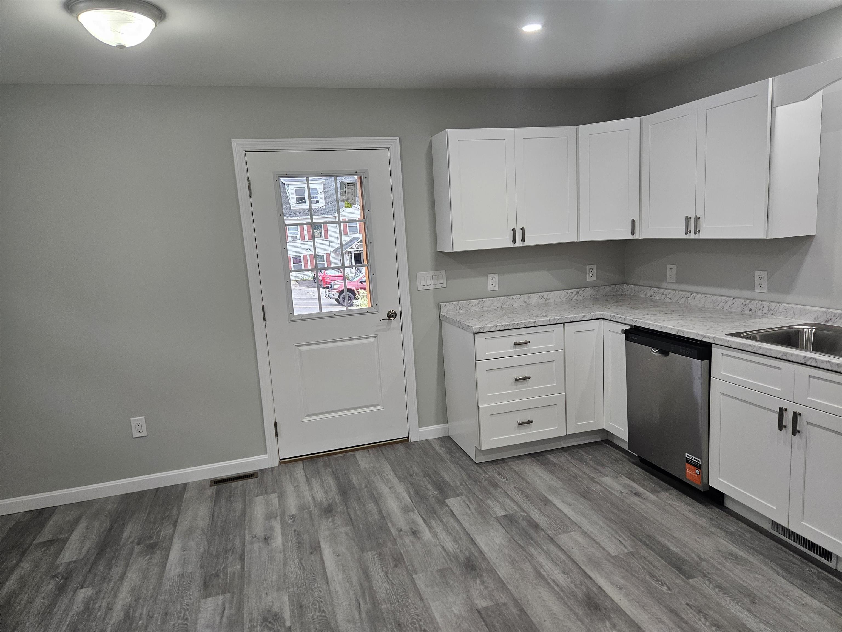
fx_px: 559
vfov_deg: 58.9
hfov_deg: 73.9
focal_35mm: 23
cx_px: 421
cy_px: 316
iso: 320
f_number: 1.8
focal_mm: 5.4
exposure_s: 1/359
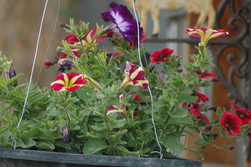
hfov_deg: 2.9
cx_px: 108
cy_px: 61
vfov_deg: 2.0
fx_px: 4896
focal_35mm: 703
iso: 200
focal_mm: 300
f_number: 5.6
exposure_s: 1/160
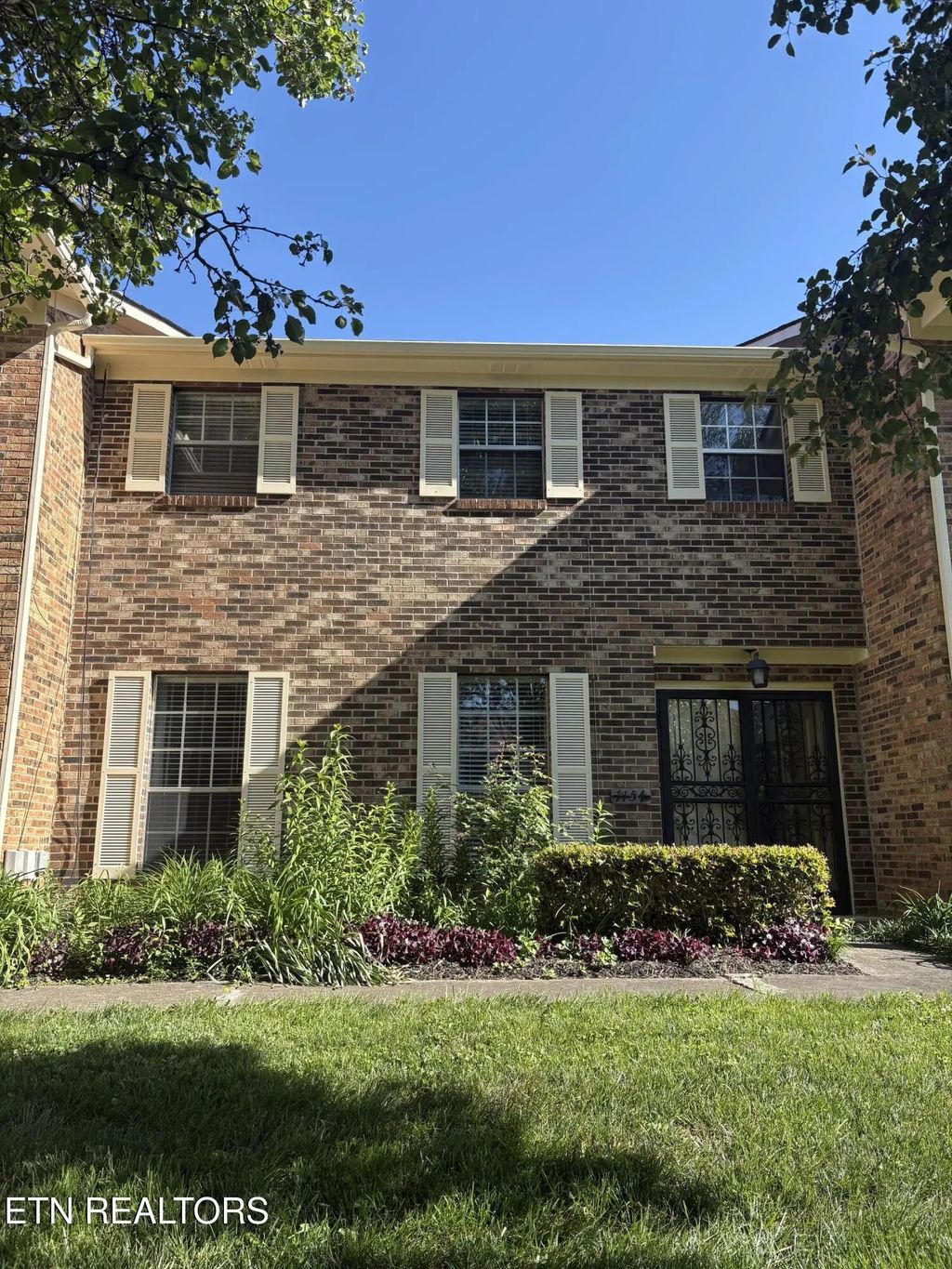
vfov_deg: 67.3
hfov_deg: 53.1
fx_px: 953
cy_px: 634
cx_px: 476
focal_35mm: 26
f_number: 1.6
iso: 50
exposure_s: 1/1081
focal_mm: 5.96
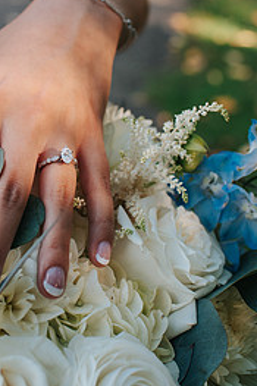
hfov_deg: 22.4
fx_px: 643
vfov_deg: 32.8
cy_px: 97
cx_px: 66
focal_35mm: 60
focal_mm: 35
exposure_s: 1/1000
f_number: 4
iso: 900
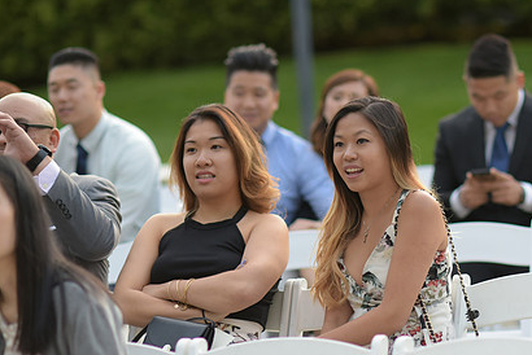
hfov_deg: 10.8
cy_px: 222
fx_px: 2824
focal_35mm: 191
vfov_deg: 7.2
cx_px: 353
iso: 1400
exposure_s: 1/2000
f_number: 2.8
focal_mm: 135
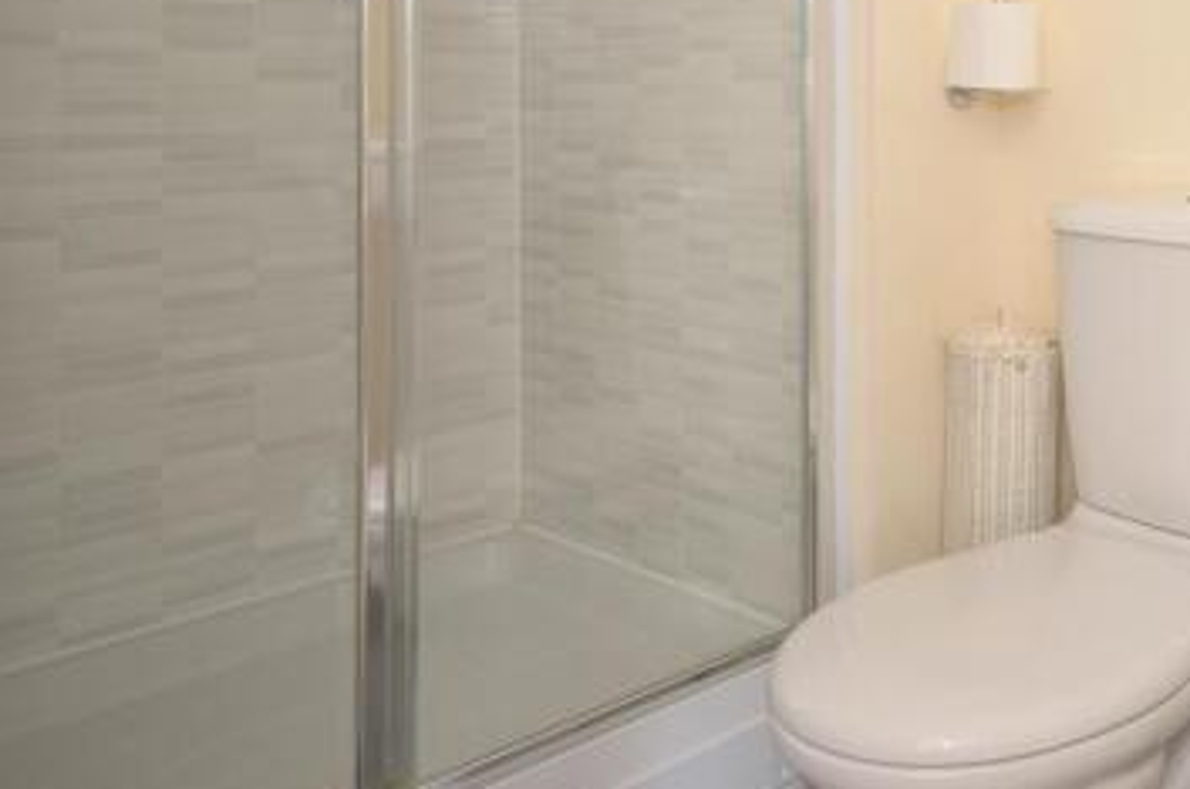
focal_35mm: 39
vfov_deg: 32.5
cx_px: 1079
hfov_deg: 44.9
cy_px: 88
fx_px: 1287
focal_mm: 14
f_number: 5
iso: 200
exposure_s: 1/2.5
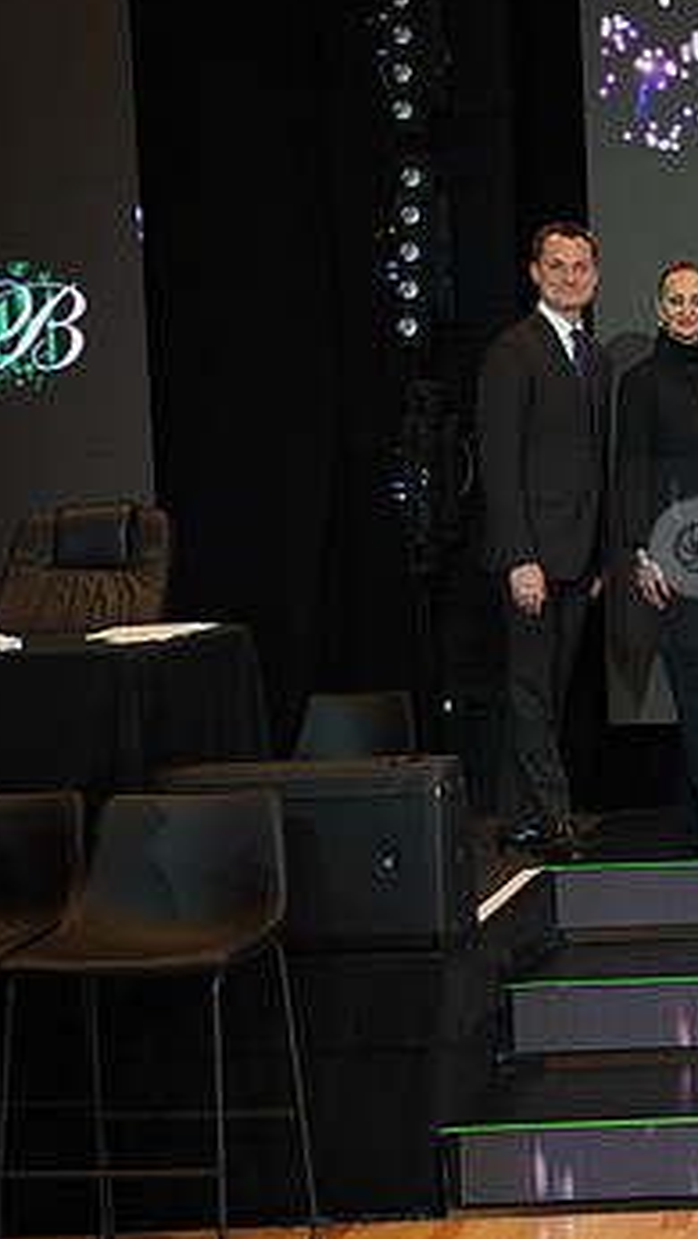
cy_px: 553
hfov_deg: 17.0
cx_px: 1009
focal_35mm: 65
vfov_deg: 32.3
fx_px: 2136
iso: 1250
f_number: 5
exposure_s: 1/200
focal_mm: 37
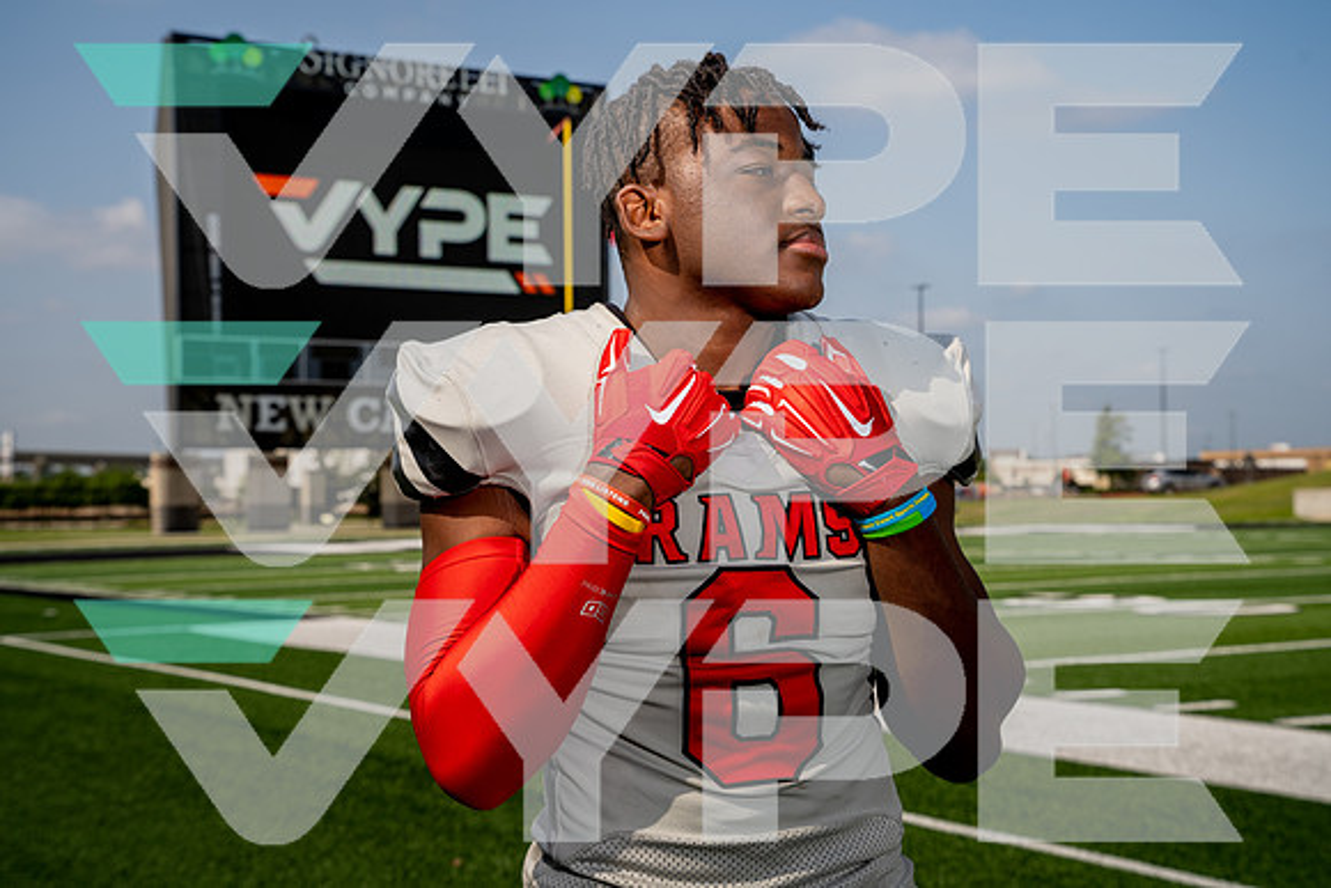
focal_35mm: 57
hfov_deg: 35.0
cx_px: 666
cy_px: 444
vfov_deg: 23.8
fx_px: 2108
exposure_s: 1/250
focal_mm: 57
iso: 100
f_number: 7.1
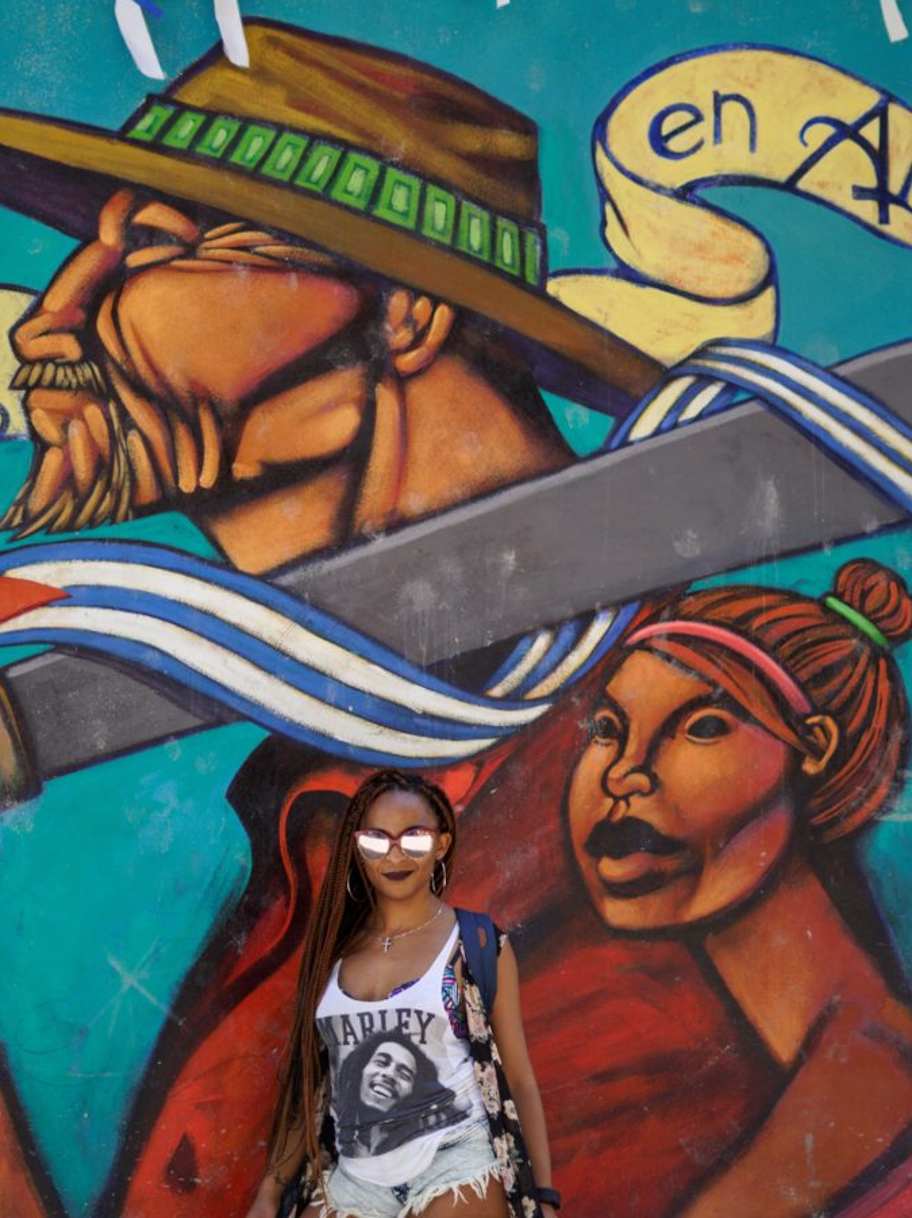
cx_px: 453
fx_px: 2883
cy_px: 666
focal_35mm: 82
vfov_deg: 23.8
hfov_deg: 18.0
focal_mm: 50
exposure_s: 1/800
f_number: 1.8
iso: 100
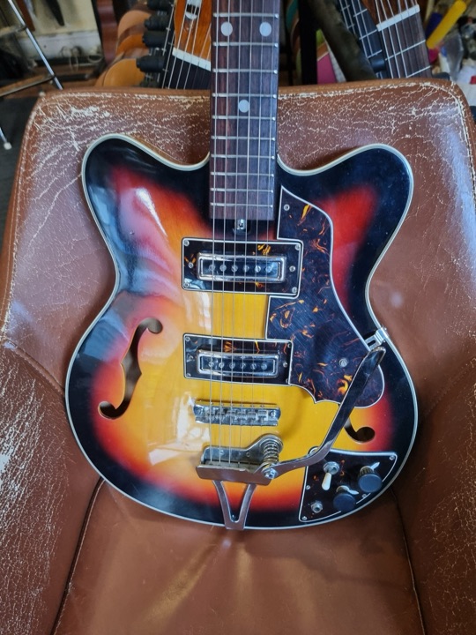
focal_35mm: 24
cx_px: 238
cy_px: 318
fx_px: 440
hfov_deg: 56.8
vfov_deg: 71.6
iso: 500
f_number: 1.8
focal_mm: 6.7
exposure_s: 1/50
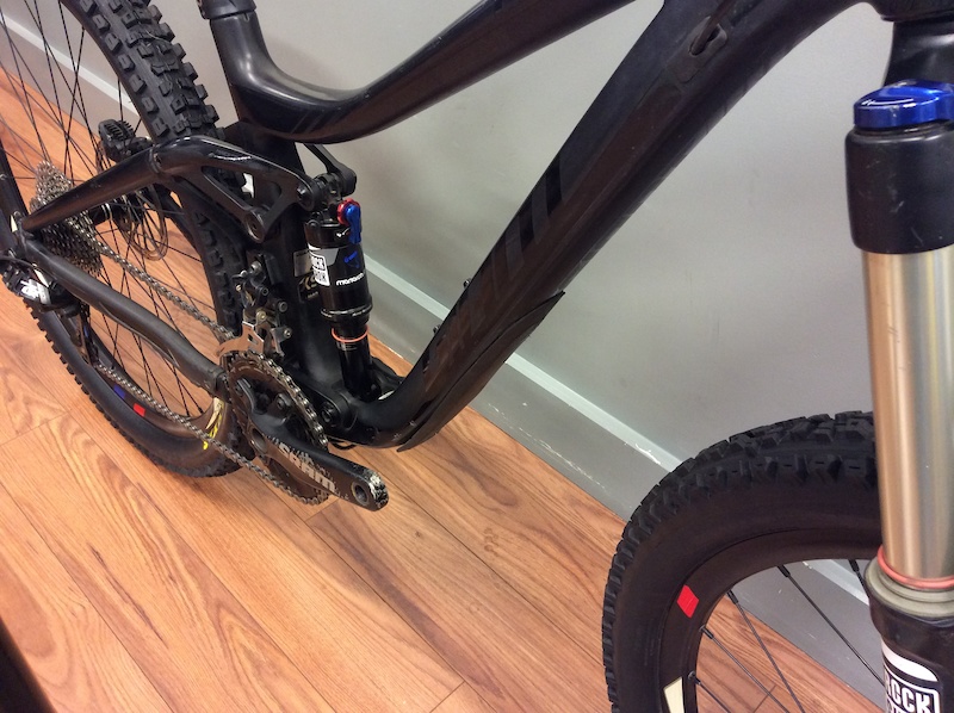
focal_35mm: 32
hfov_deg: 56.9
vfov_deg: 44.1
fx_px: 881
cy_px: 356
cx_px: 477
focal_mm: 3.3
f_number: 2.4
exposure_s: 1/24
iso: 125
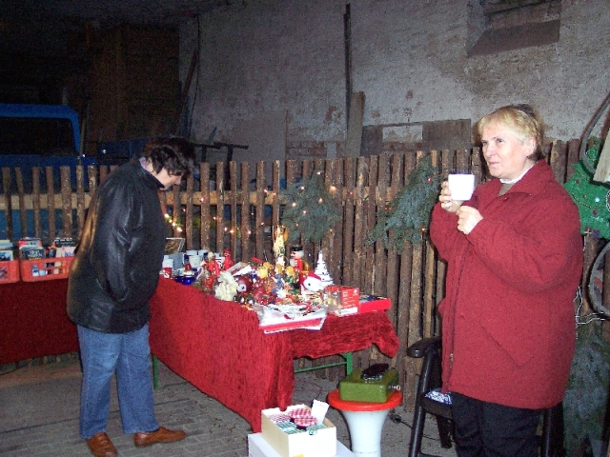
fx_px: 687
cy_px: 228
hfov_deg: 47.9
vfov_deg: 36.8
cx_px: 305
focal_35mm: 39
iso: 140
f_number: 2.8
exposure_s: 1/60
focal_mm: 8
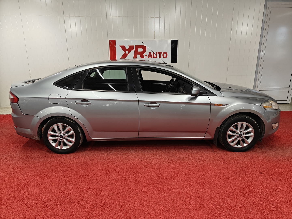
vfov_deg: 56.8
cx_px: 146
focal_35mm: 24
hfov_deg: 71.6
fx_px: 202
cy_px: 110
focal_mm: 5.59
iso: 100
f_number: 1.8
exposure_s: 1/100
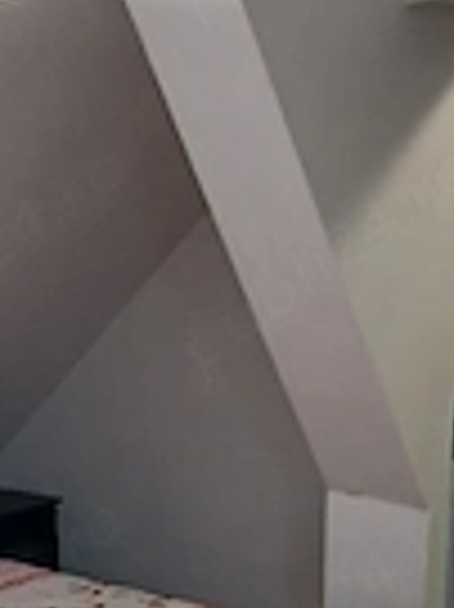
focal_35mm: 77
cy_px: 667
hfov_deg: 18.9
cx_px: 67
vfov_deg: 23.8
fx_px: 1349
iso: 200
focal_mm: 3.98
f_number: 1.8
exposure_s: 1/50.3
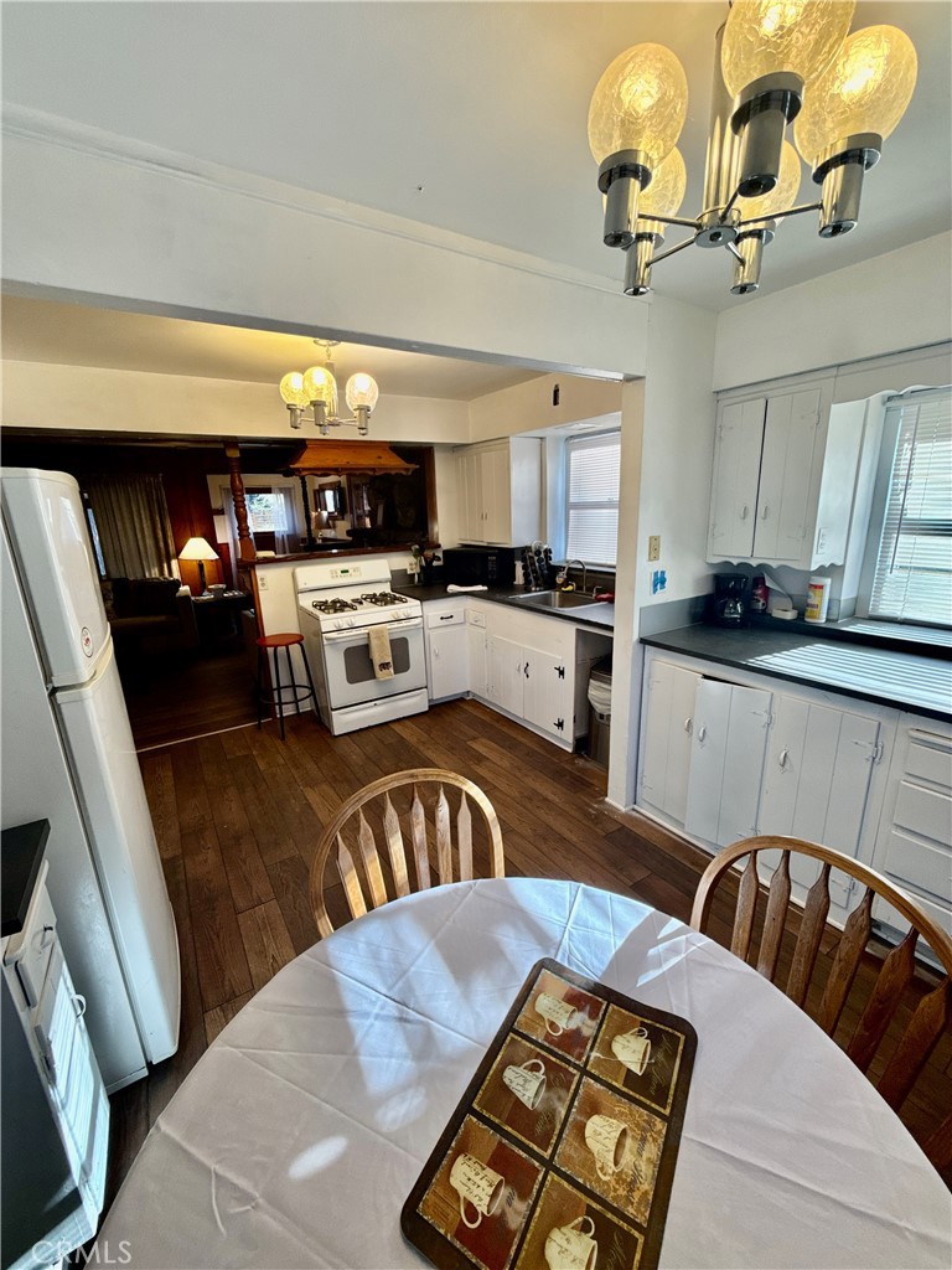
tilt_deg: -14.3
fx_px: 513
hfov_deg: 85.7
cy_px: 635
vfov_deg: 102.1
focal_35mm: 14
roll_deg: +2.1
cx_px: 476
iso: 125
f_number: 2.2
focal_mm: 2.22
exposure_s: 1/120
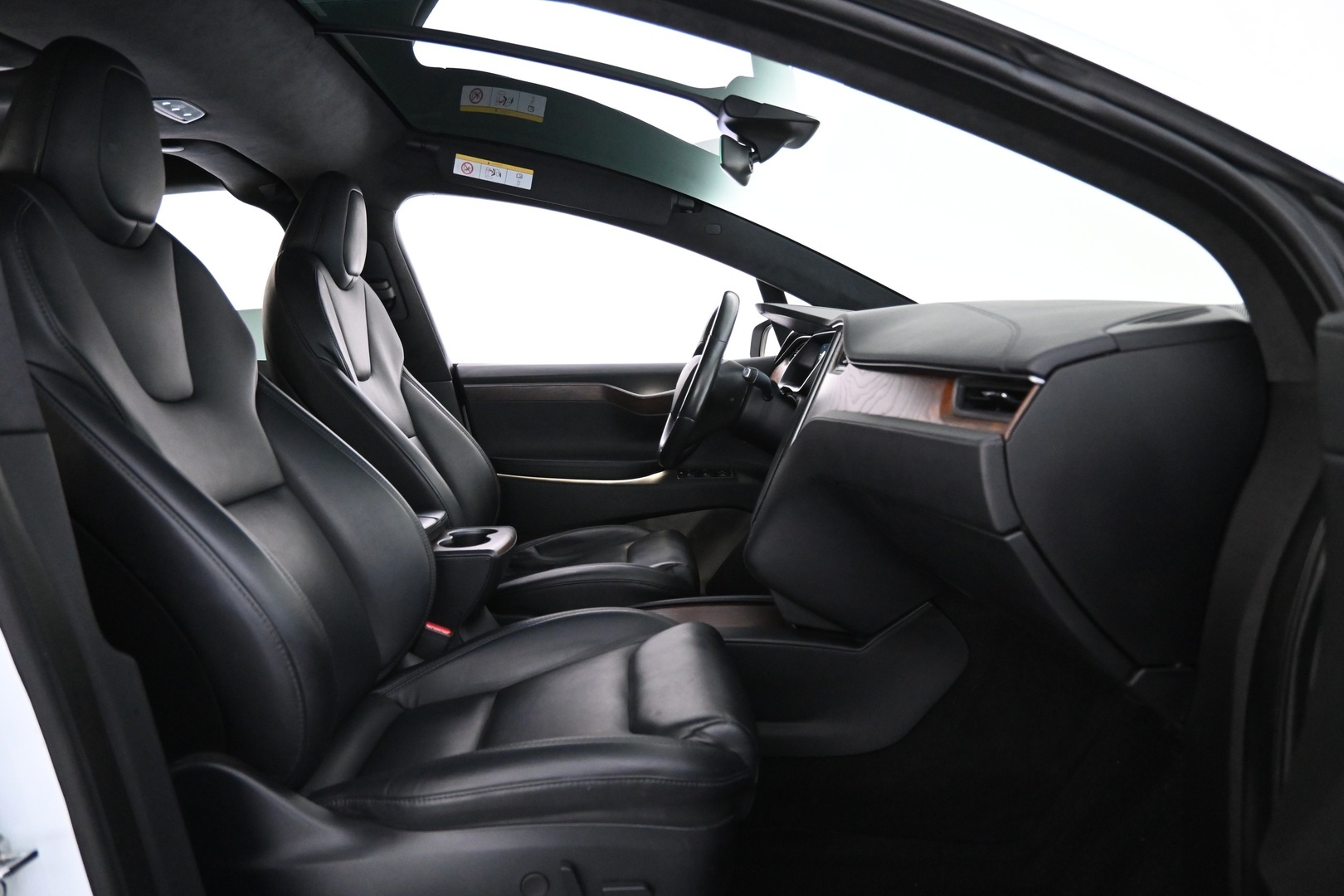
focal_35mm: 24
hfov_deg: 73.7
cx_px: 672
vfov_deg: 53.1
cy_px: 448
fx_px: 896
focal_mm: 16
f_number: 3.5
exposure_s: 1/25
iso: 4000
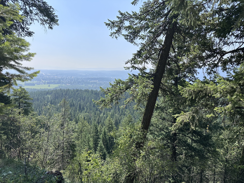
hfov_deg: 71.6
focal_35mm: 24
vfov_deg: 56.8
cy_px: 92
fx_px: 169
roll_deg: -1.6
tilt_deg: -9.5
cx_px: 122
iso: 80
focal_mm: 6.86
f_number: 1.78
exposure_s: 1/4762
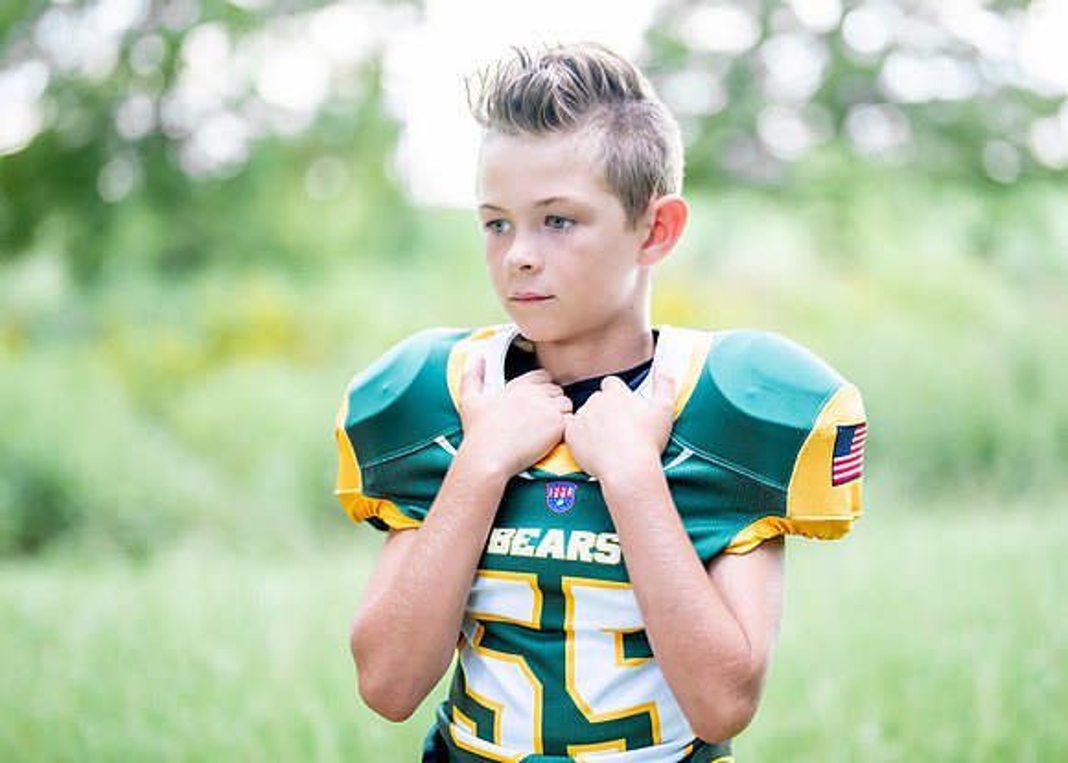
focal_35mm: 67
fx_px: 2017
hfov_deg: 29.6
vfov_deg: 21.4
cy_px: 371
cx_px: 585
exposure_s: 1/1250
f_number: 1.2
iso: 320
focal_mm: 50
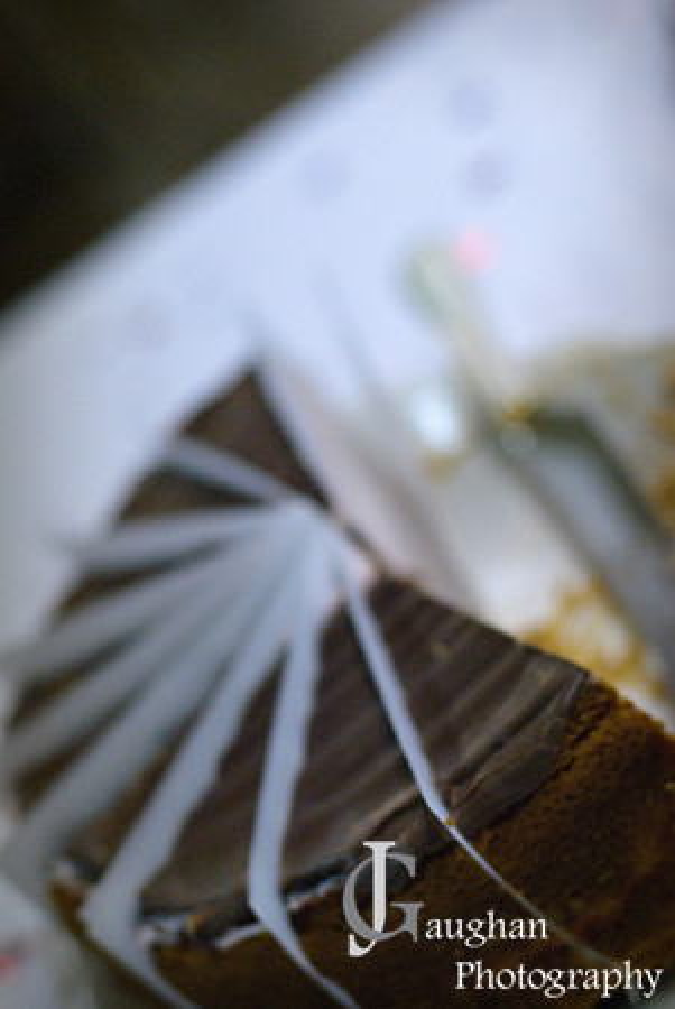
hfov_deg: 18.2
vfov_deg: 27.0
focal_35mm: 75
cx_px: 338
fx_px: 2104
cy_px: 504
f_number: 2.8
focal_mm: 50
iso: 1000
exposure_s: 1/500
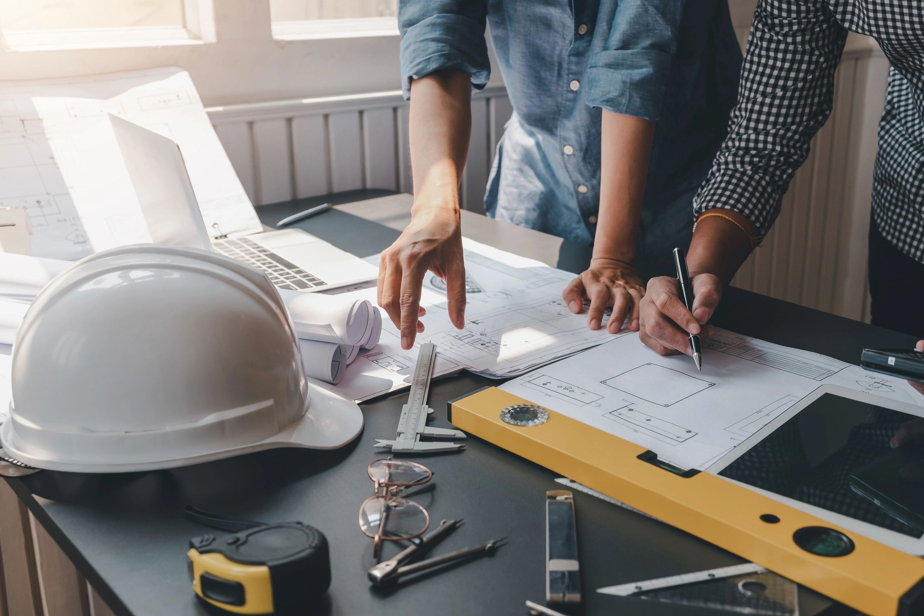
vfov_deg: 33.4
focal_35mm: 40
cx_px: 462
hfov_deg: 48.5
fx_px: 1027
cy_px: 308
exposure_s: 1/160
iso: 100
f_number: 4
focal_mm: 26.5
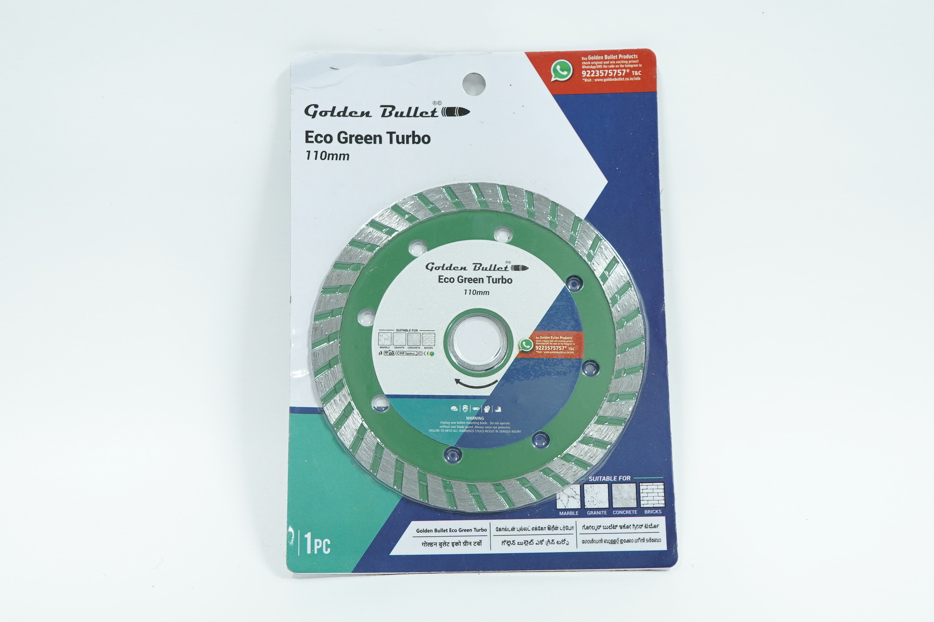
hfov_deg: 42.7
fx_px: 1193
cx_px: 467
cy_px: 311
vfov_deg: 29.2
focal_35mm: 46
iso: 640
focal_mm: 31
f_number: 8
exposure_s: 1/3
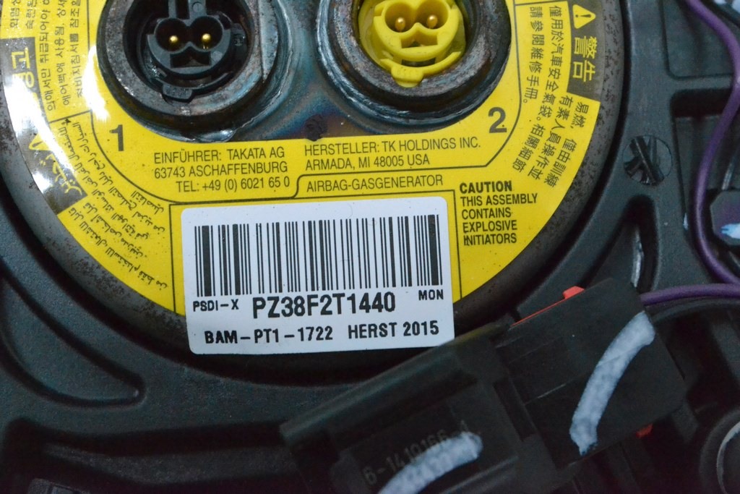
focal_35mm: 82
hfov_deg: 24.6
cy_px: 247
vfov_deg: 16.6
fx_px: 1696
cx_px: 370
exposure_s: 1/160
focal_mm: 55
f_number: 10
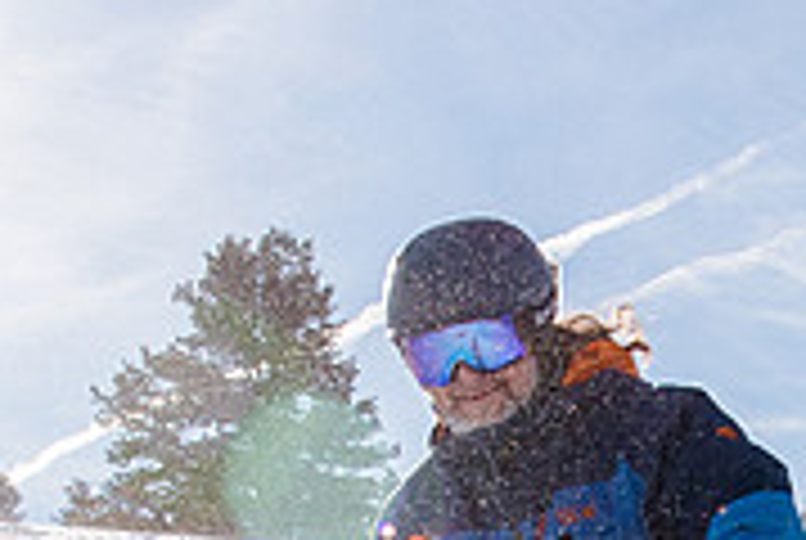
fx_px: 3902
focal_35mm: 174
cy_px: 759
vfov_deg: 7.8
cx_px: 692
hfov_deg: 11.7
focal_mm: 28
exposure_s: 1/1000
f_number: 8
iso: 160
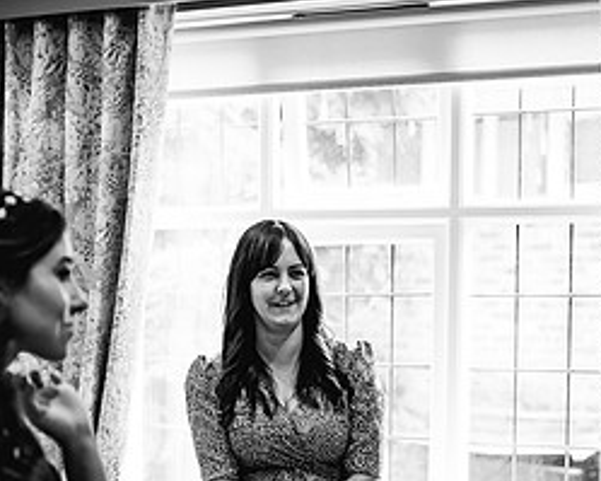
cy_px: 410
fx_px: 1405
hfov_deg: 24.0
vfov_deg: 19.1
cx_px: 196
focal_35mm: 79
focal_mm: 35
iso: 400
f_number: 1.6
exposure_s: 1/250
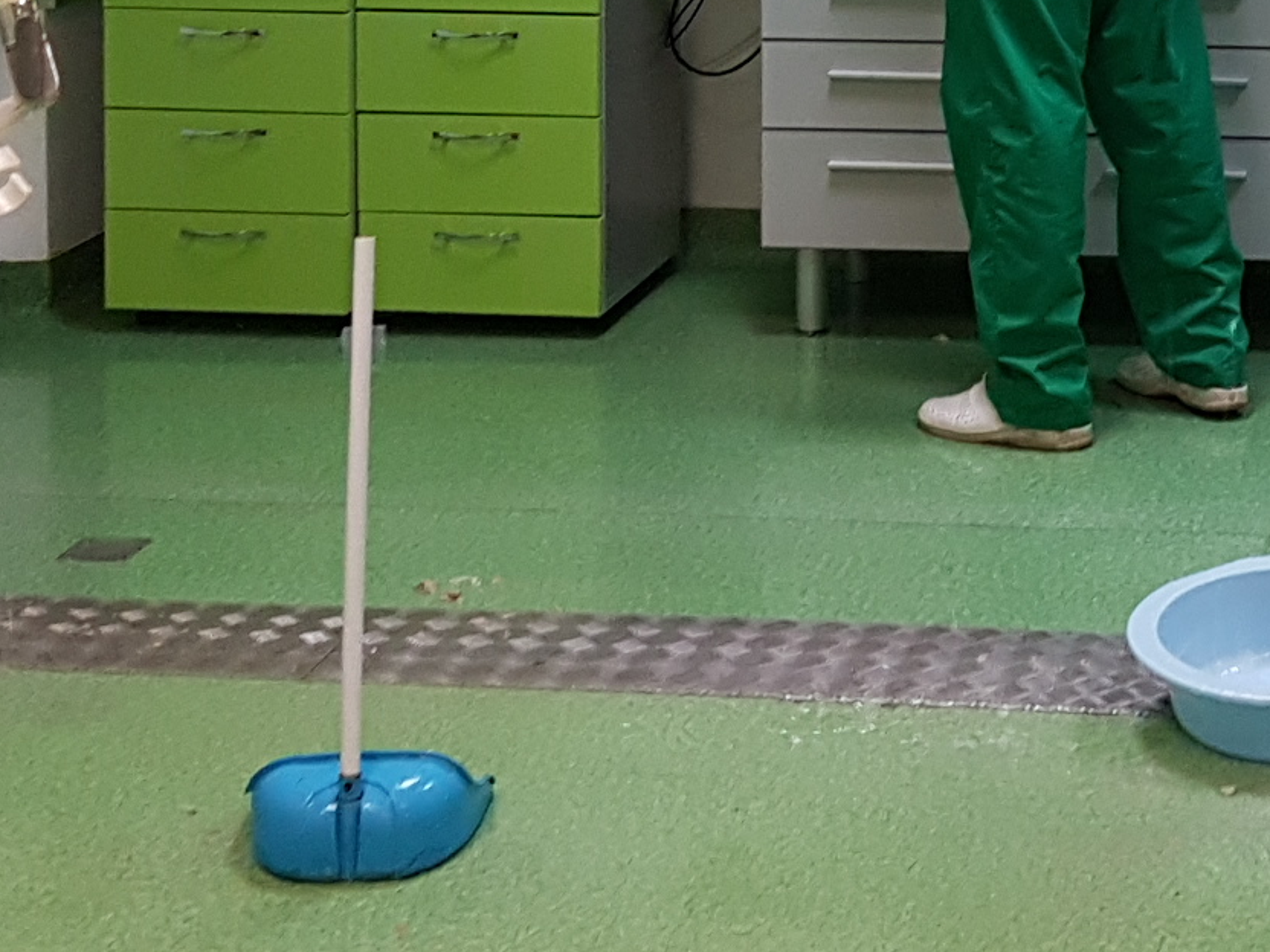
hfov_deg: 21.1
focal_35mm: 90
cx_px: 1239
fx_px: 3302
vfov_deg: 15.4
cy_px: -389
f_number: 1.7
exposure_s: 1/50
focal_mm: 4.2
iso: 160
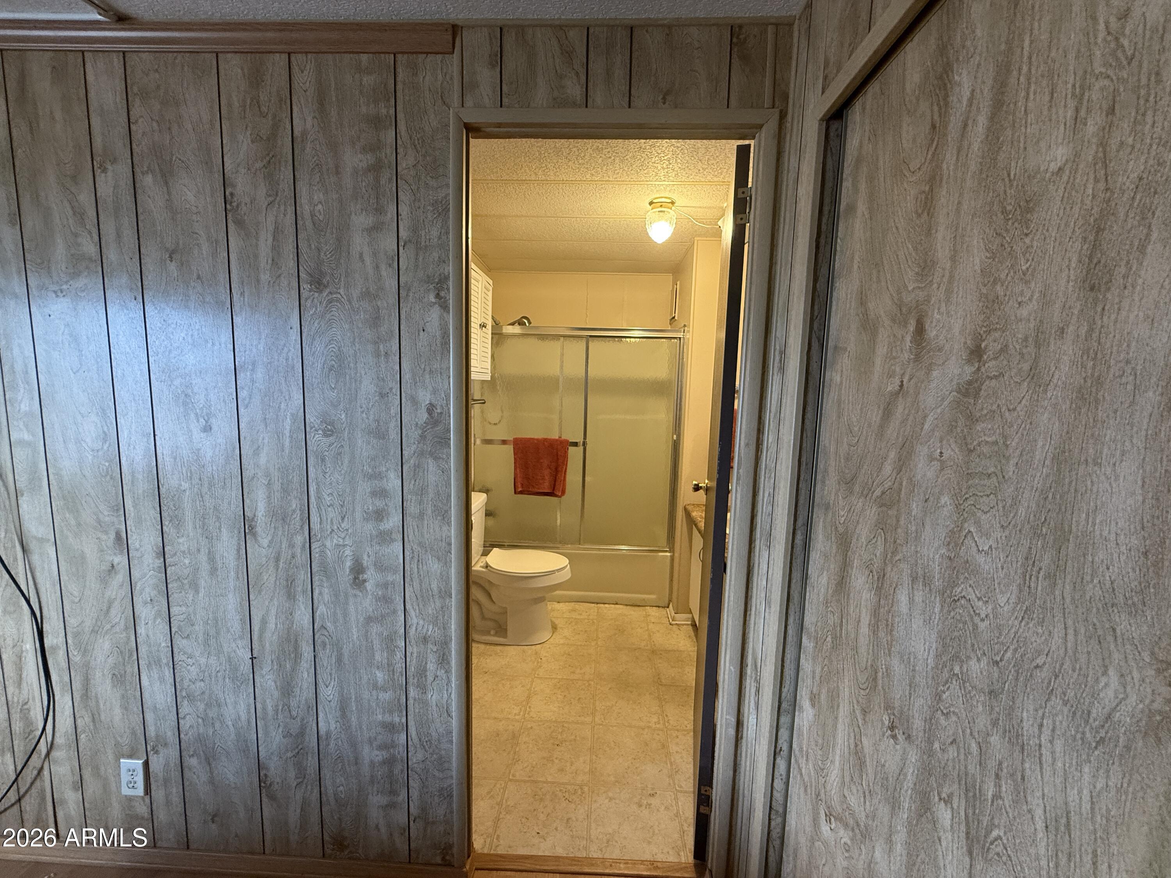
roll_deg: -1.3
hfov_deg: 102.1
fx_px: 474
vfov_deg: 85.7
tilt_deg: -6.5
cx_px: 586
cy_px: 439
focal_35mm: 14
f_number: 2.2
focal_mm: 2.22
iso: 250
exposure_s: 1/60
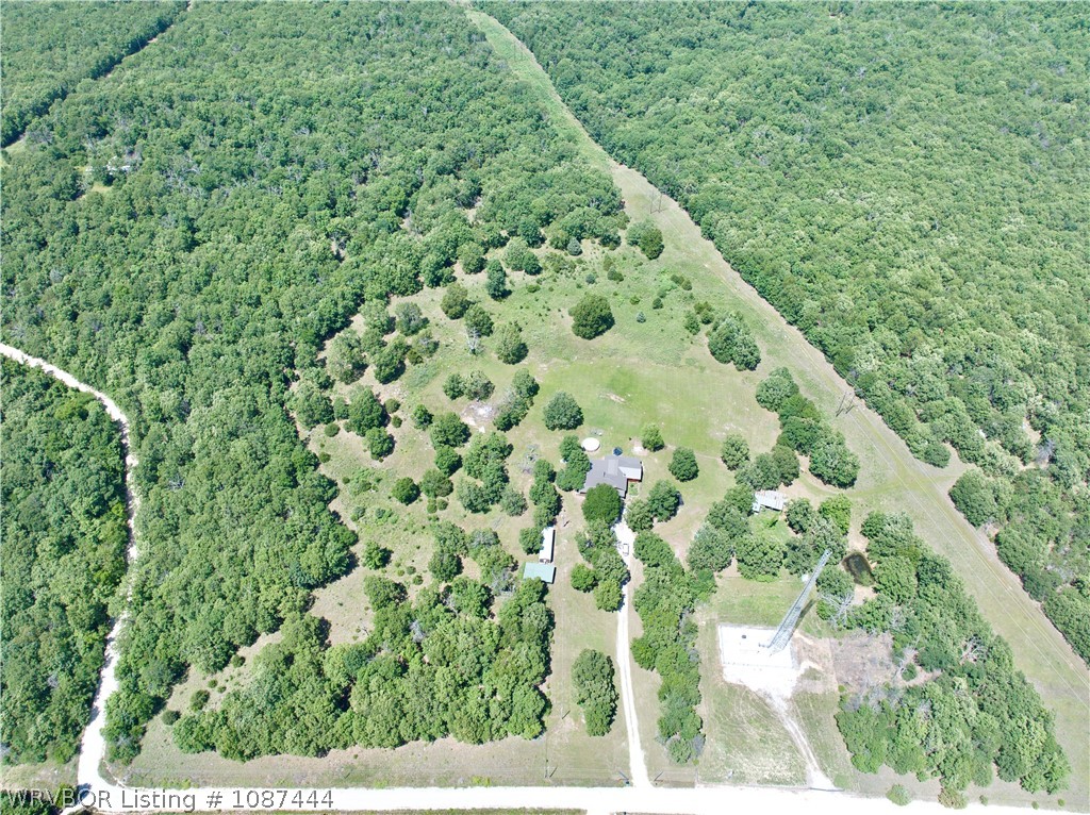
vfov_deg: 56.7
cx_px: 545
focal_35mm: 24
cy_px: 408
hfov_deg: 71.6
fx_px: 755
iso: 190
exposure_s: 1/1250
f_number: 2.8
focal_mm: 12.29
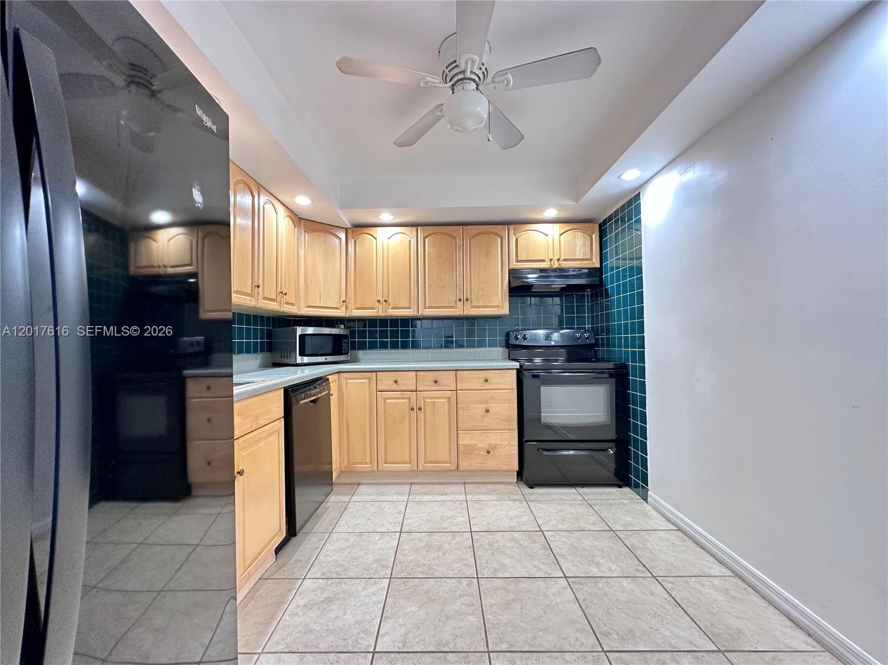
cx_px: 444
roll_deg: +0.6
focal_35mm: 14
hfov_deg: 102.1
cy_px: 332
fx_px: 359
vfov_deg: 85.6
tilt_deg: +2.4
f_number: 2.2
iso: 400
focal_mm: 2.22
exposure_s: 1/60
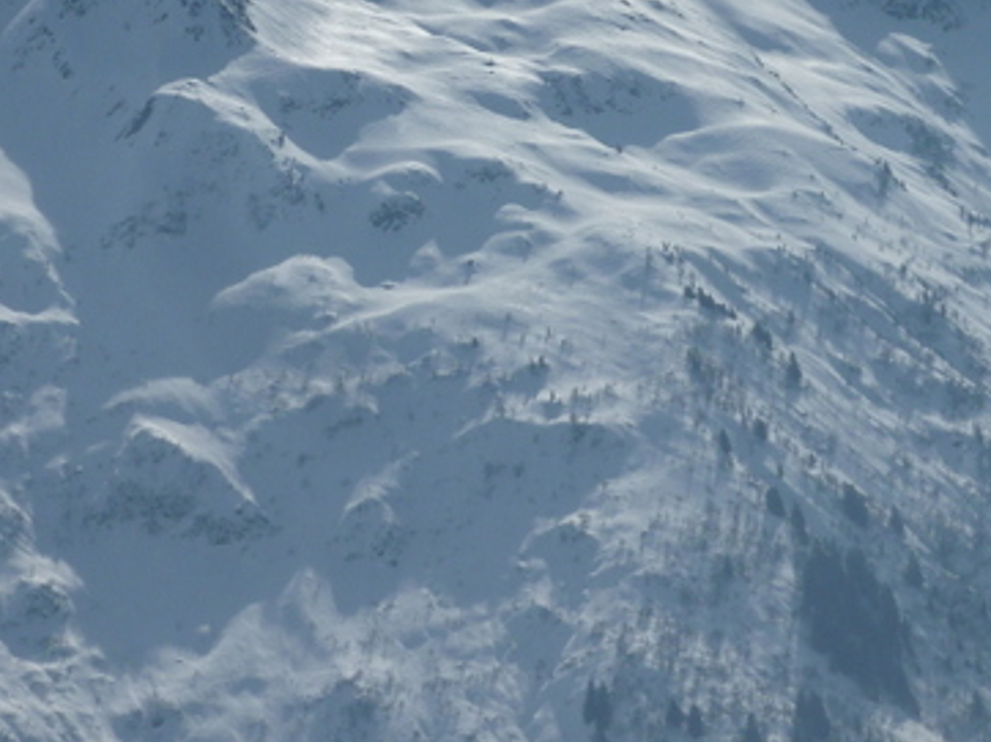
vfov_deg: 7.4
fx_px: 5693
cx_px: 315
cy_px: 189
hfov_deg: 9.9
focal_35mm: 199
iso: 80
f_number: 6.3
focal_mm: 14.7
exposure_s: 1/1600
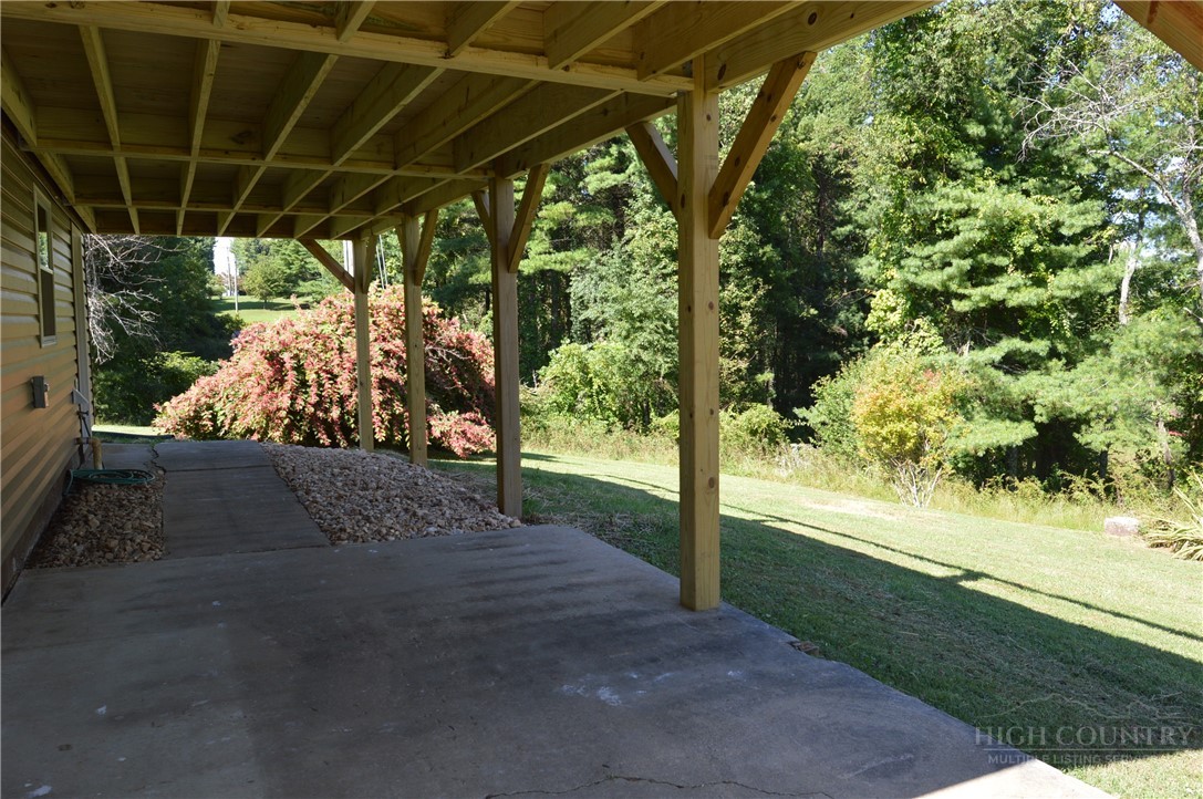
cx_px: 602
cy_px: 400
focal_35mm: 24
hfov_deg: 73.8
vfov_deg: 53.0
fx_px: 801
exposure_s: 1/125
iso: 160
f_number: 5.6
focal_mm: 16
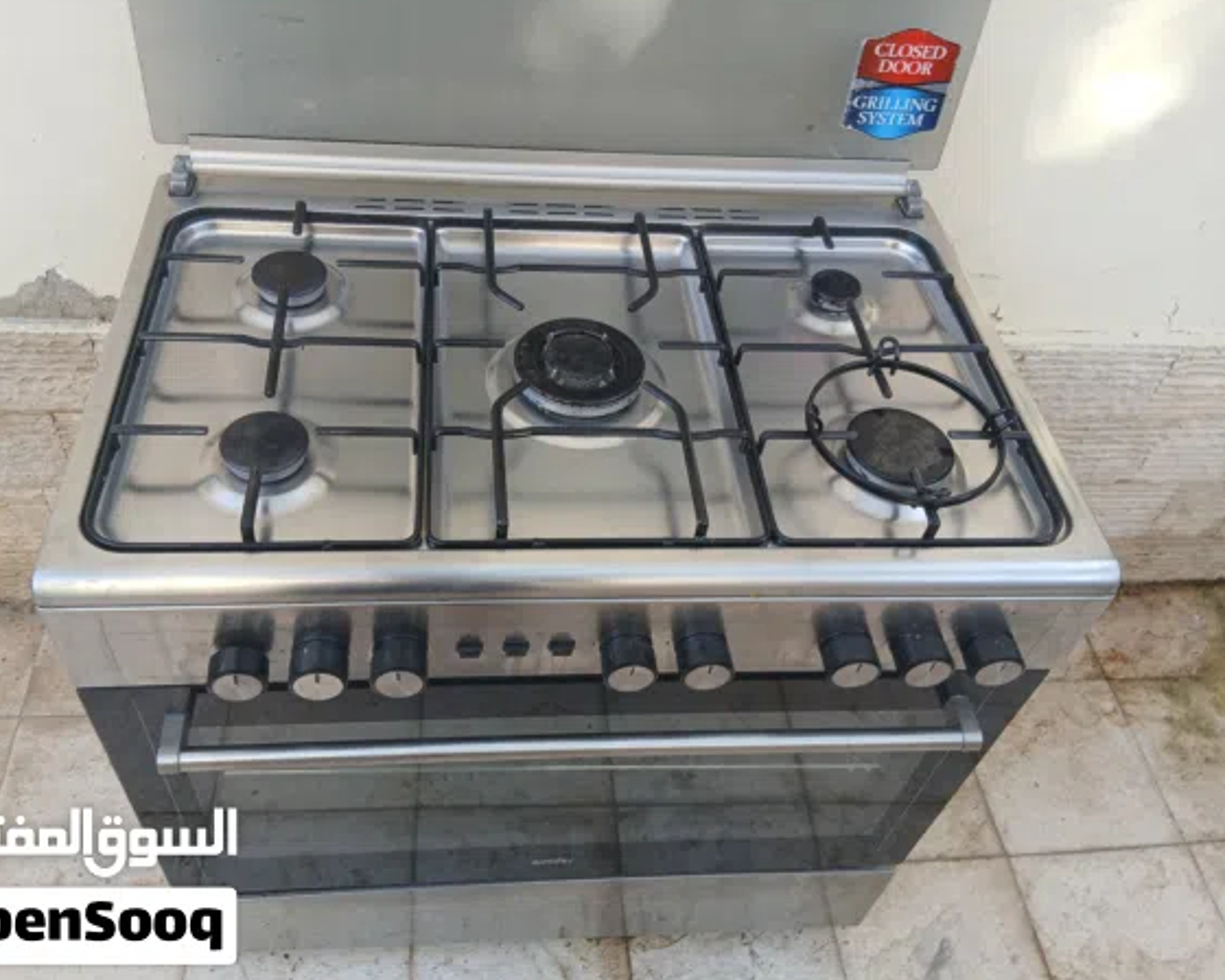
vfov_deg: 50.0
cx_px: 567
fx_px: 1051
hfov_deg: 60.4
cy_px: 492
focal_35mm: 29
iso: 25
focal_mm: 3.98
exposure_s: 1/50
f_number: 1.8
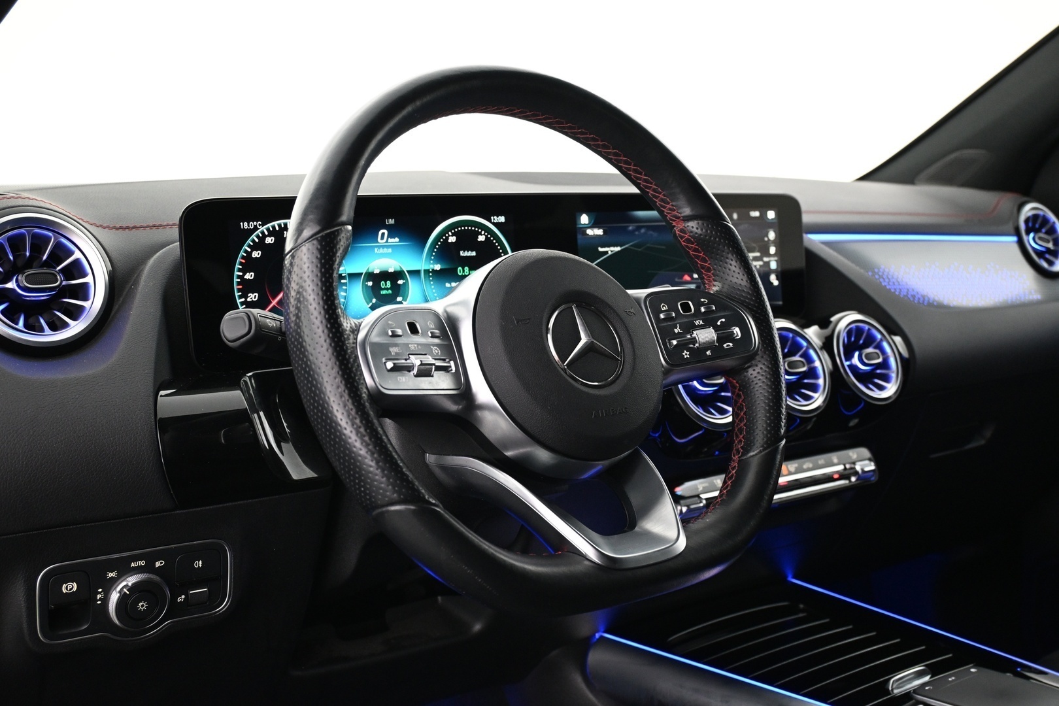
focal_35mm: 42
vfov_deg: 31.9
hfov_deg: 46.4
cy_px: 353
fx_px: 1235
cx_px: 530
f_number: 4.5
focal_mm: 28
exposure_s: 1/15
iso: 1600
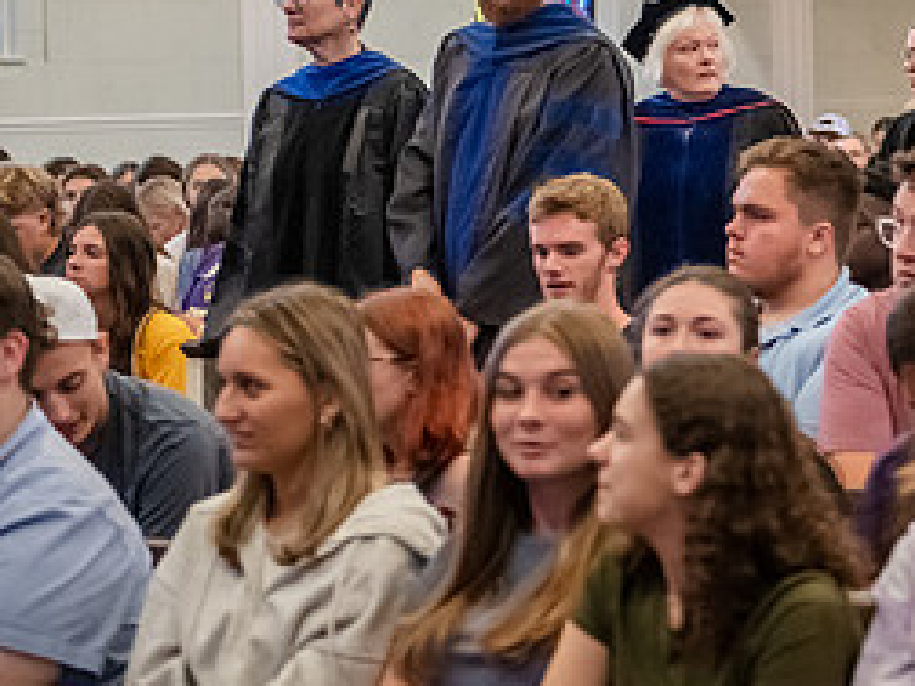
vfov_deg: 10.7
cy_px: 115
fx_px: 3646
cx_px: 1013
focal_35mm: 138
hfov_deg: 14.0
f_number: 3.2
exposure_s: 1/160
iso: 6400
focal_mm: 62
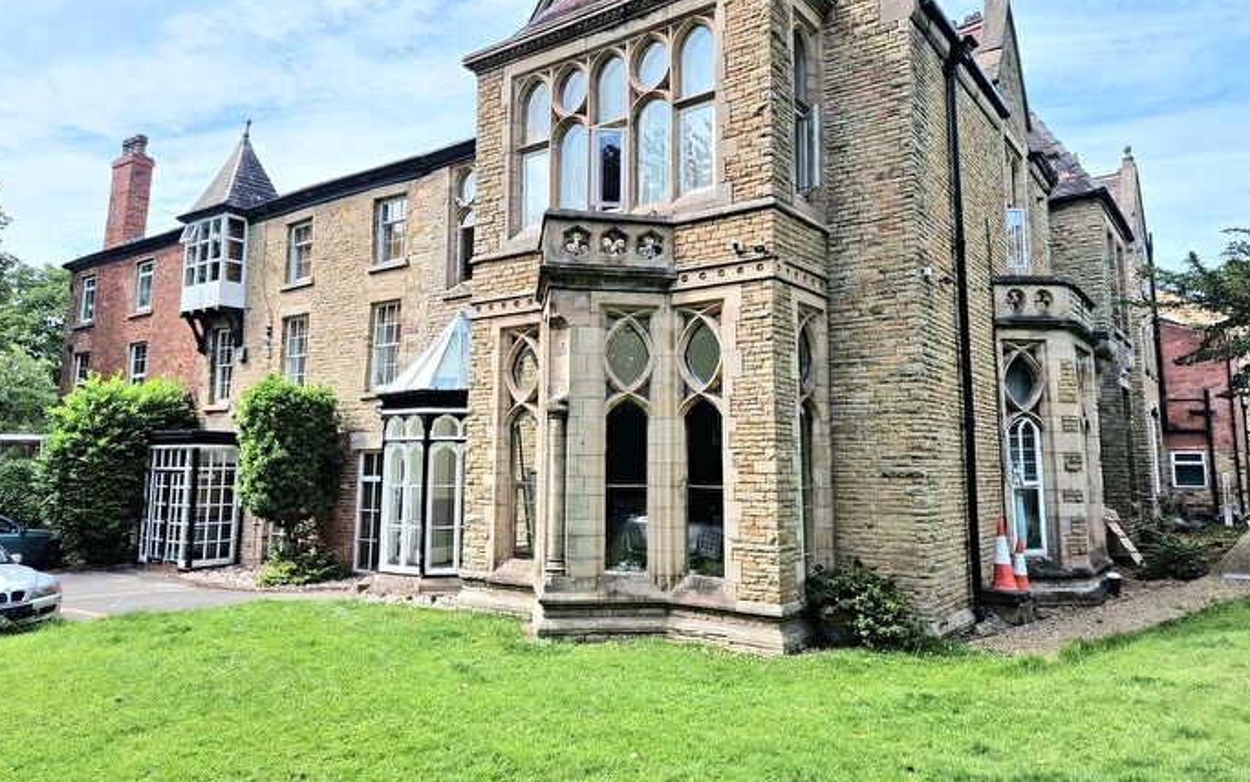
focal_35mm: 25
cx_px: 630
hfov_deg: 72.5
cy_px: 340
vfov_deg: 49.2
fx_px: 852
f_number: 1.8
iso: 50
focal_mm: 6.4
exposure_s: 1/10000
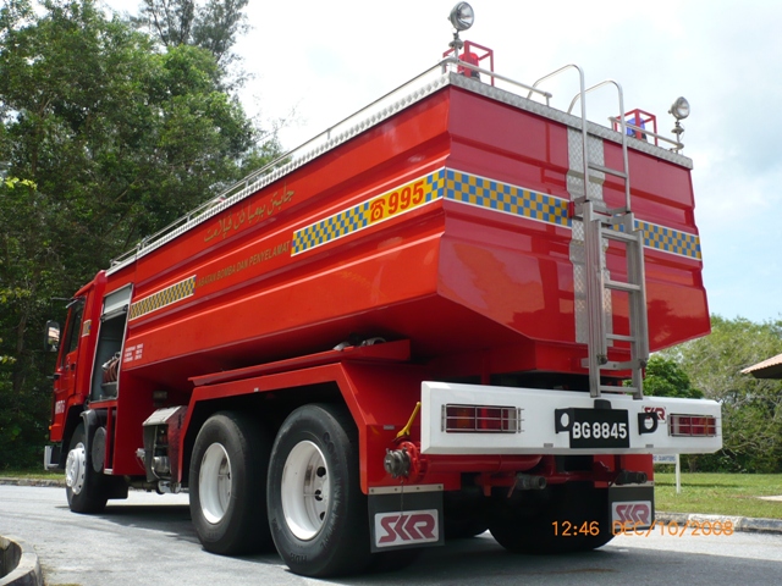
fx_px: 791
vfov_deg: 40.7
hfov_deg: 52.6
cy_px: 293
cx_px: 391
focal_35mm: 35
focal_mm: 5.8
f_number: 8
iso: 100
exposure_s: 1/160
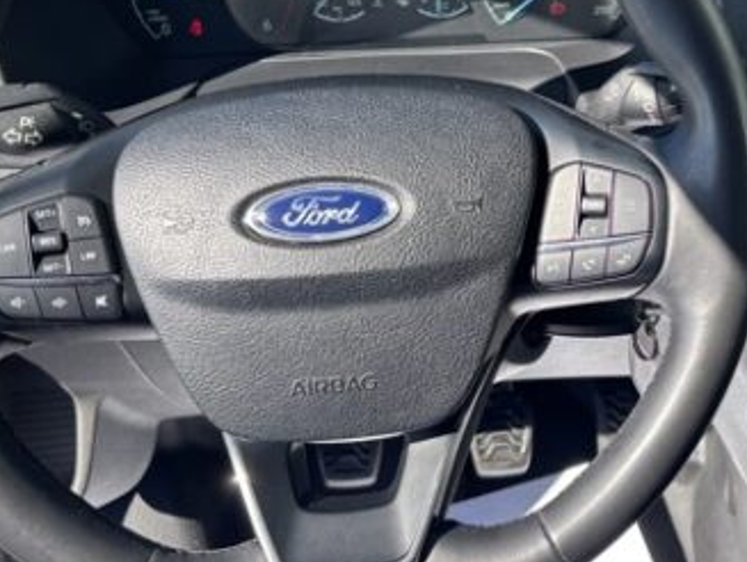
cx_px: 690
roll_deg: -1.7
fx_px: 1318
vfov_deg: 23.7
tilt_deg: -37.4
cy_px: 114
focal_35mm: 61
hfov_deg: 30.1
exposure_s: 1/450
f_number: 1.6
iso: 50
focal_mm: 5.96
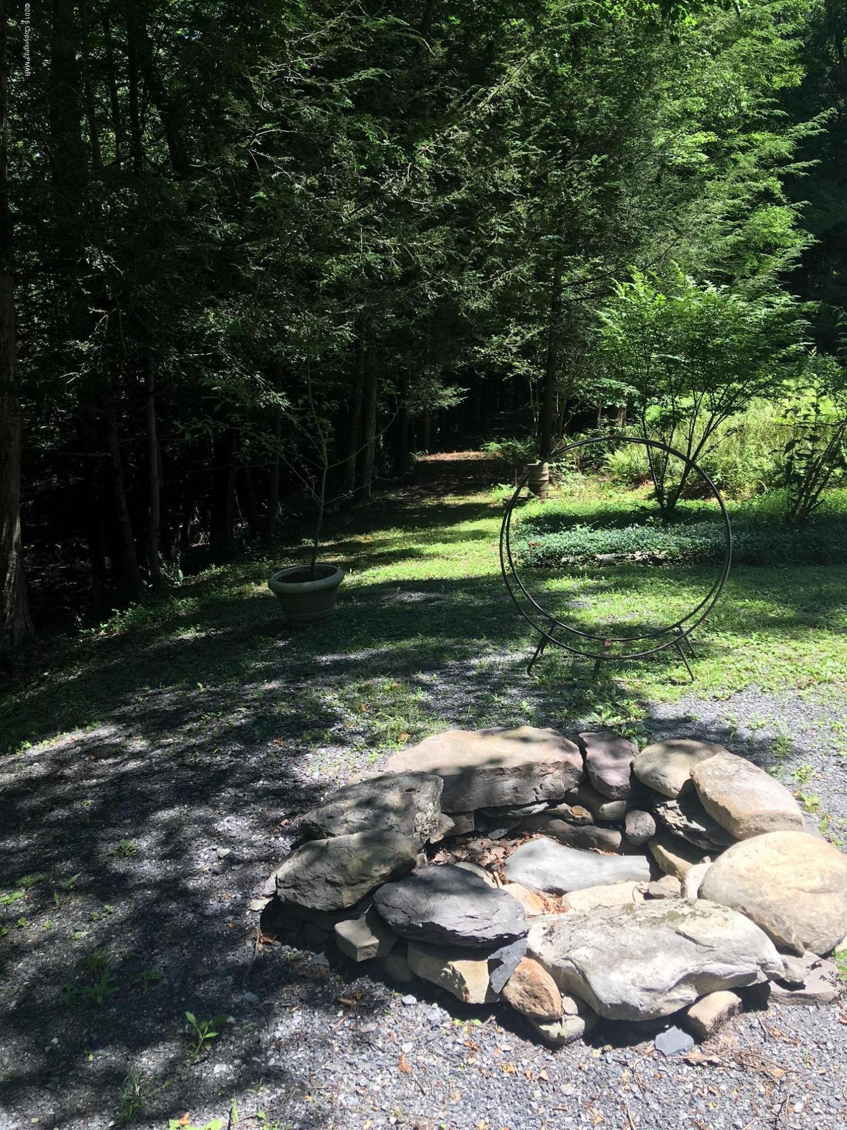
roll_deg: +0.1
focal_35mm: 29
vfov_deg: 61.7
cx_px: 424
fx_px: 946
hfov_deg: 48.2
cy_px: 565
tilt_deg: -10.0
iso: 25
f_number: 2.2
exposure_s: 1/398
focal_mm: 4.15
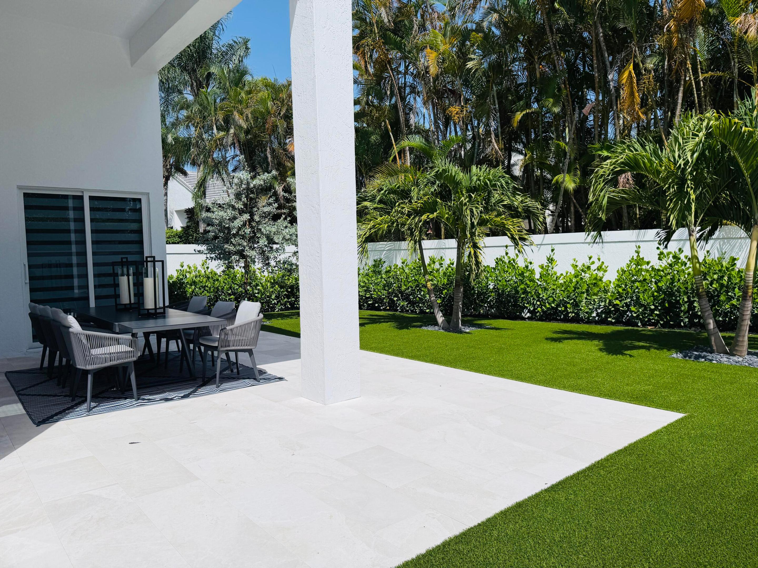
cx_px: 379
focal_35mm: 24
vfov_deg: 56.8
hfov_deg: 71.6
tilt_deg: -4.4
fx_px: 526
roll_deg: +2.6
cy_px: 284
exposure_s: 1/14286
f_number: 1.78
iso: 100
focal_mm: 6.76
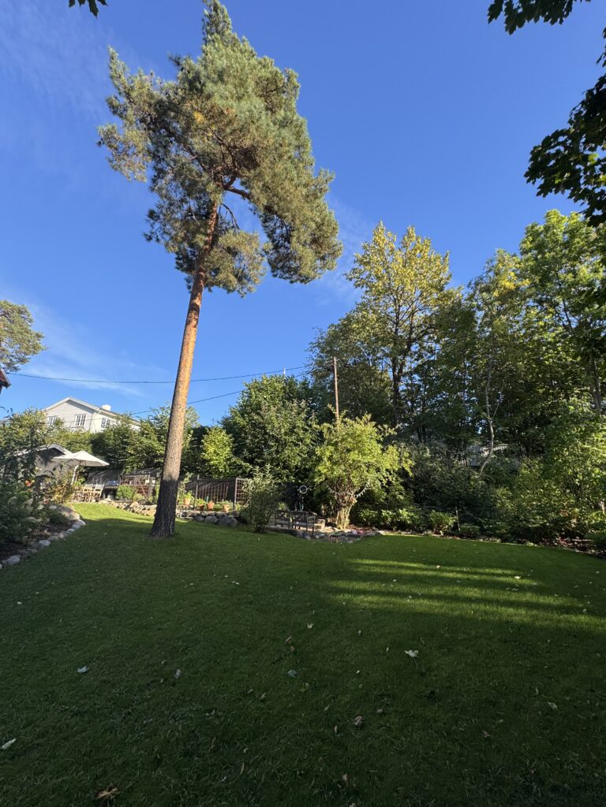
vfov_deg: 102.1
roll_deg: +0.0
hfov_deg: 85.7
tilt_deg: +17.4
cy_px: 404
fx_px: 327
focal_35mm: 14
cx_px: 303
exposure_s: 1/451
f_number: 2.2
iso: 40
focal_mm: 2.22
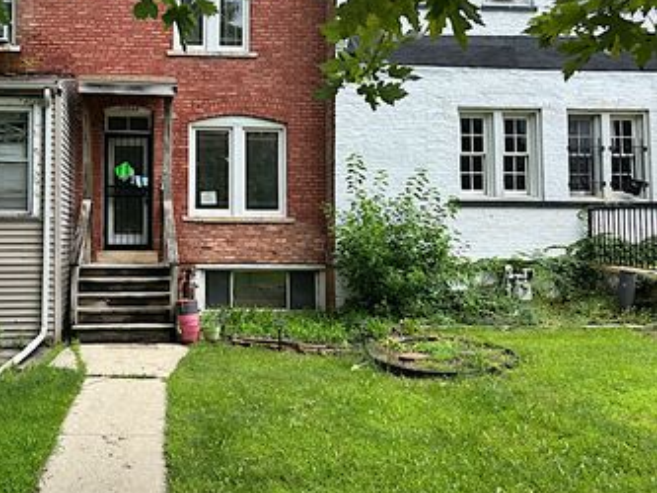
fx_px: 684
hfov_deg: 49.3
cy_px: 184
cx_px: 166
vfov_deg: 39.4
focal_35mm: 36
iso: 80
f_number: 1.78
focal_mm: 6.86
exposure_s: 1/1613
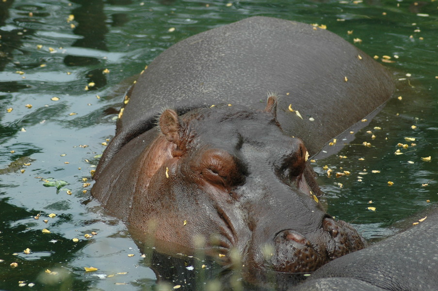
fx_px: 2461
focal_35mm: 202
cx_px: 219
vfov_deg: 6.8
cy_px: 146
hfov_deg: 10.2
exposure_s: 1/500
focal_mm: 135
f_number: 5.6
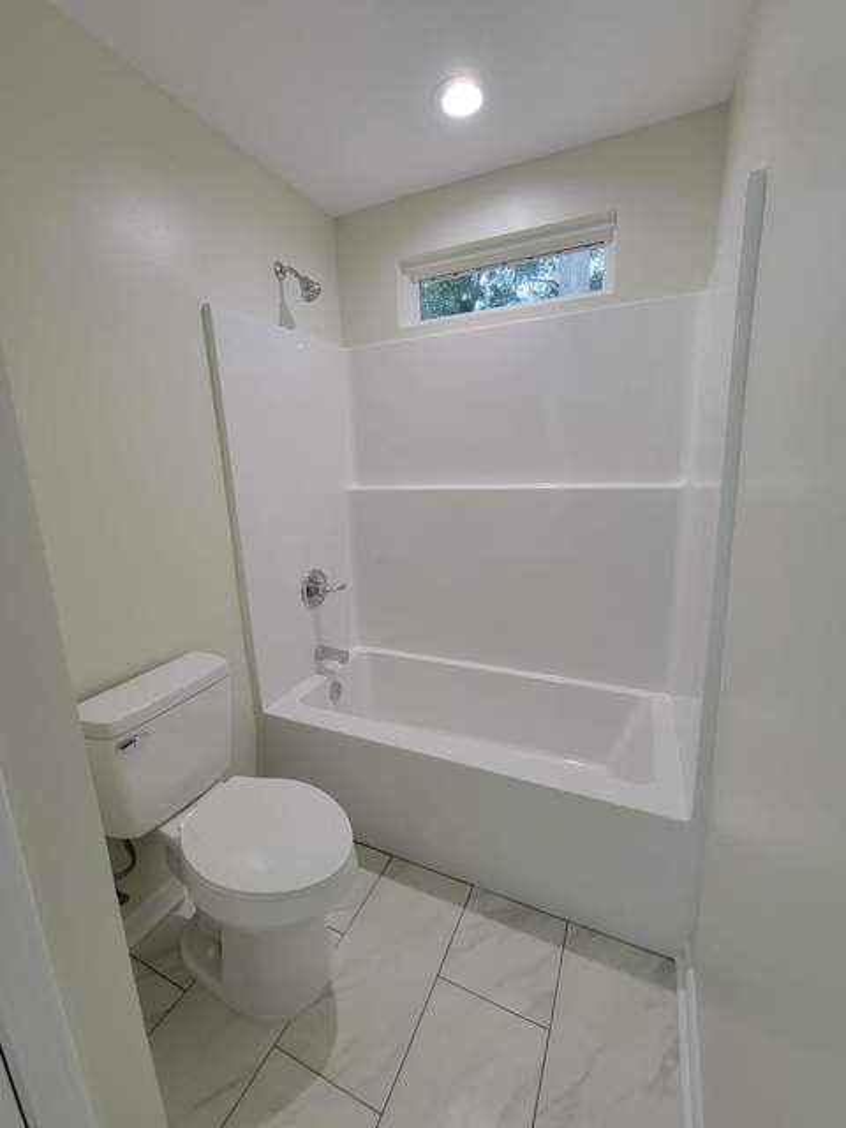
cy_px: 564
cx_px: 423
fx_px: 424
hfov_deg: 89.9
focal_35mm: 13
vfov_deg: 106.2
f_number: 2.2
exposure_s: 1/60
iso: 160
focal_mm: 2.2
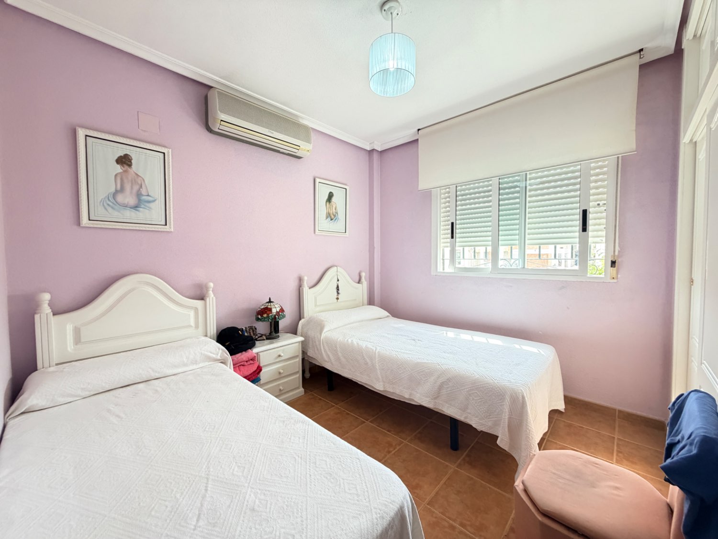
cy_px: 270
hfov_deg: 102.1
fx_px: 290
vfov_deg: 85.7
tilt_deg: -1.8
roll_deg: +2.1
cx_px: 359
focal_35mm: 14
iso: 320
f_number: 2.2
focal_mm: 2.22
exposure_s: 1/99
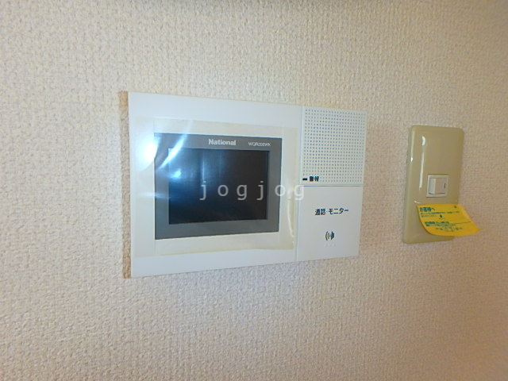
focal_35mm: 21
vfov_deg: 63.4
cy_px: 190
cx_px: 254
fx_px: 308
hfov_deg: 79.0
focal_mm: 3.7
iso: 160
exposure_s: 1/60
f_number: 3.5
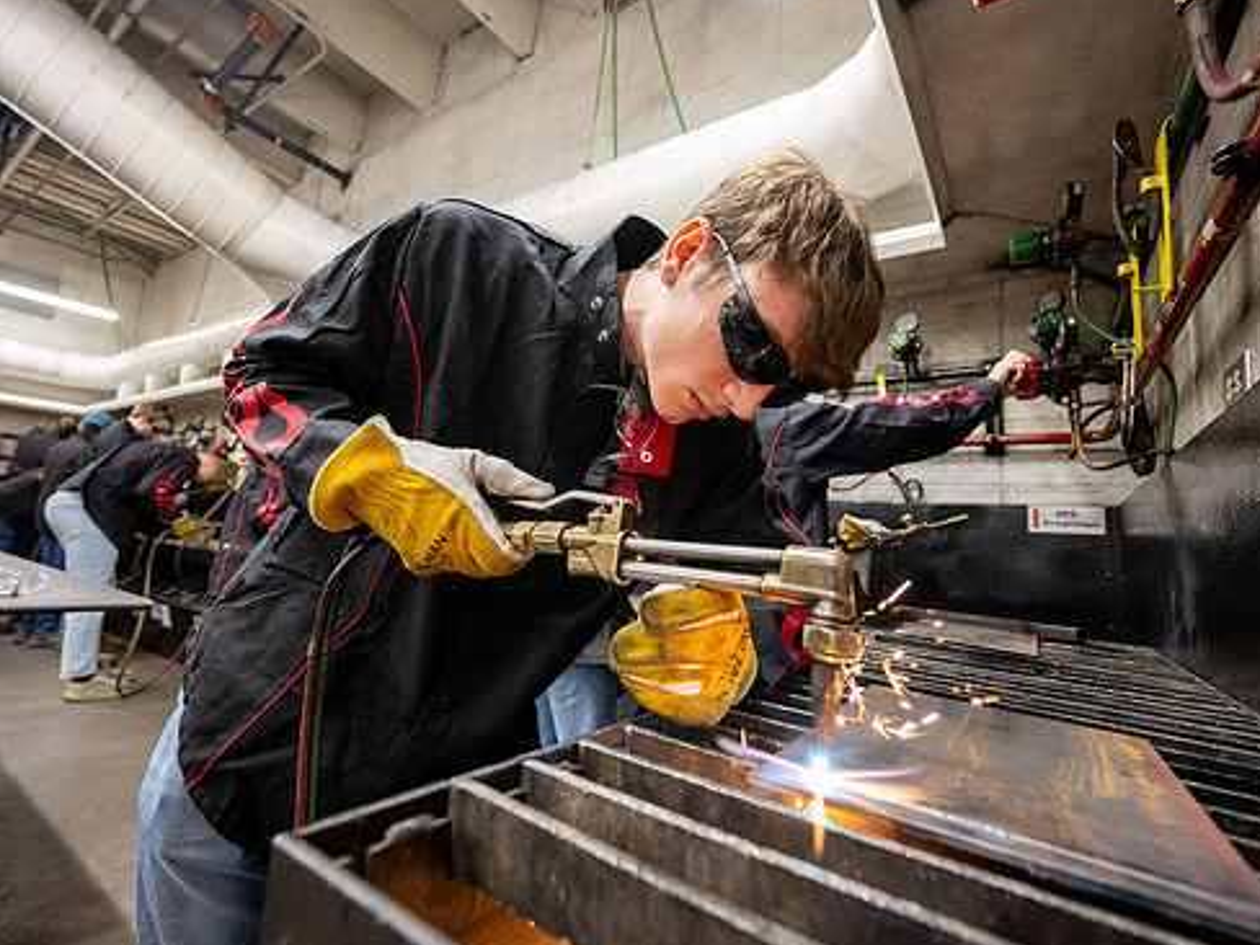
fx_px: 582
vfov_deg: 78.1
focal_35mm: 16
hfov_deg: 94.4
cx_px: 664
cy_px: 471
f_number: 4
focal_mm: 14
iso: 2500
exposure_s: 1/200
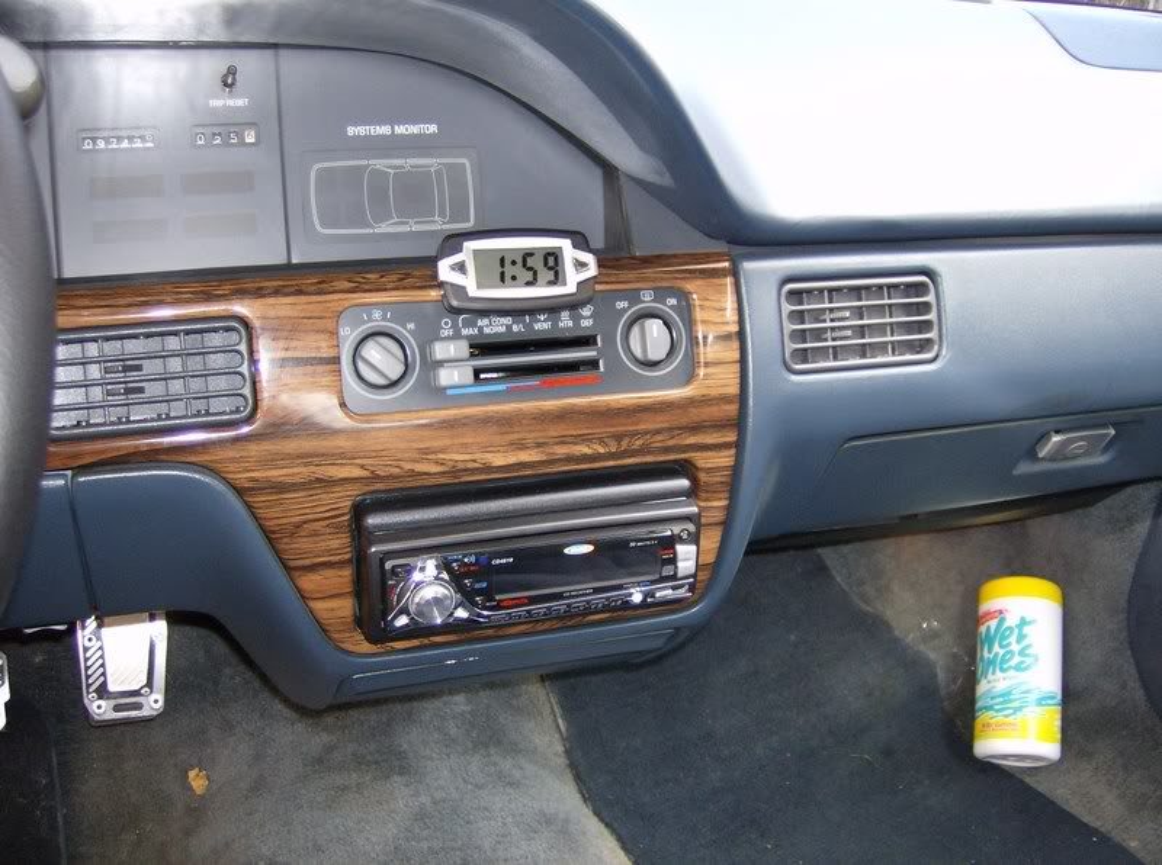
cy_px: 432
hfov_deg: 51.5
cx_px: 581
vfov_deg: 39.5
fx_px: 1206
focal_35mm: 36
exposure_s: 1/60
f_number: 2.8
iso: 200
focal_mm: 6
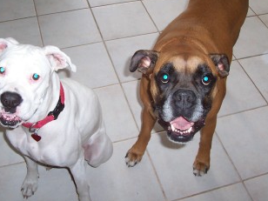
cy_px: 77
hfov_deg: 39.6
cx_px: 114
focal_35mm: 48
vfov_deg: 30.2
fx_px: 372
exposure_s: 1/60
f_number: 2.8
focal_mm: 5.6
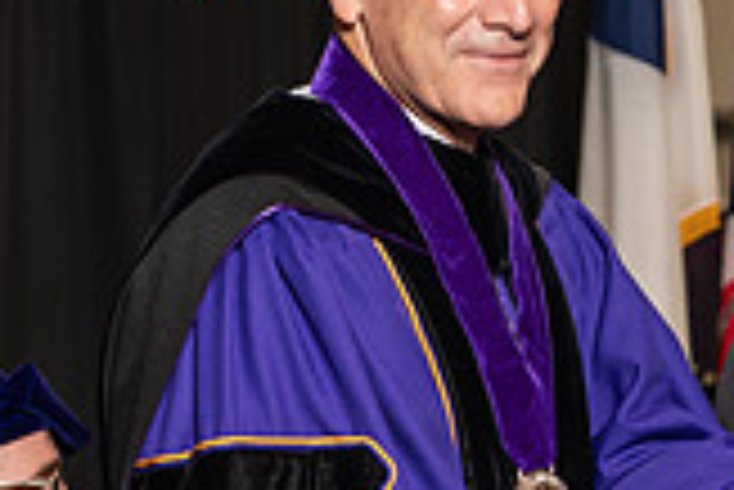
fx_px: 4796
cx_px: 603
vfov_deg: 5.9
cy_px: 371
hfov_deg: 8.7
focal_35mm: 235
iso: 800
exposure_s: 1/125
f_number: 5
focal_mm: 66
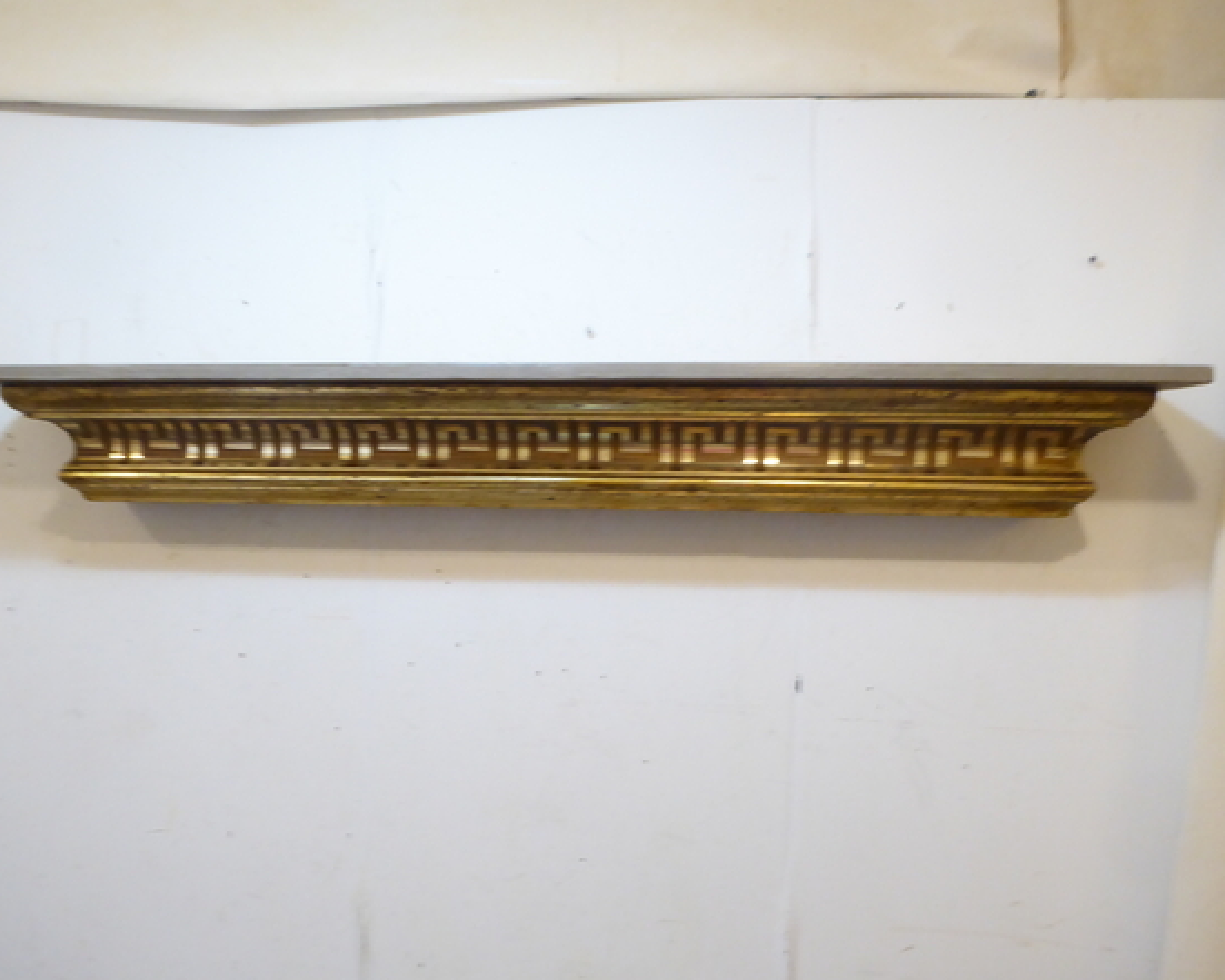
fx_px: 1233
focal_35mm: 34
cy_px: 496
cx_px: 571
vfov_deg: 43.4
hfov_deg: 52.8
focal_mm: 5.4
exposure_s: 1/20
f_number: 3.5
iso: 400
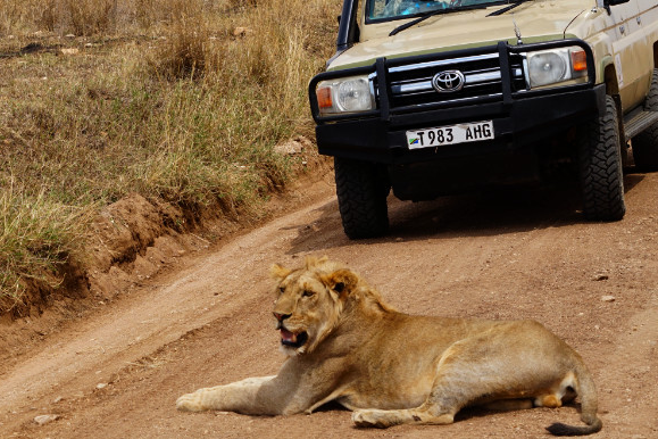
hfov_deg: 14.2
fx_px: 2650
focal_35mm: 145
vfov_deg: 9.5
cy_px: 203
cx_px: 285
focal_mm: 70
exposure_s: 1/160
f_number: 9
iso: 100
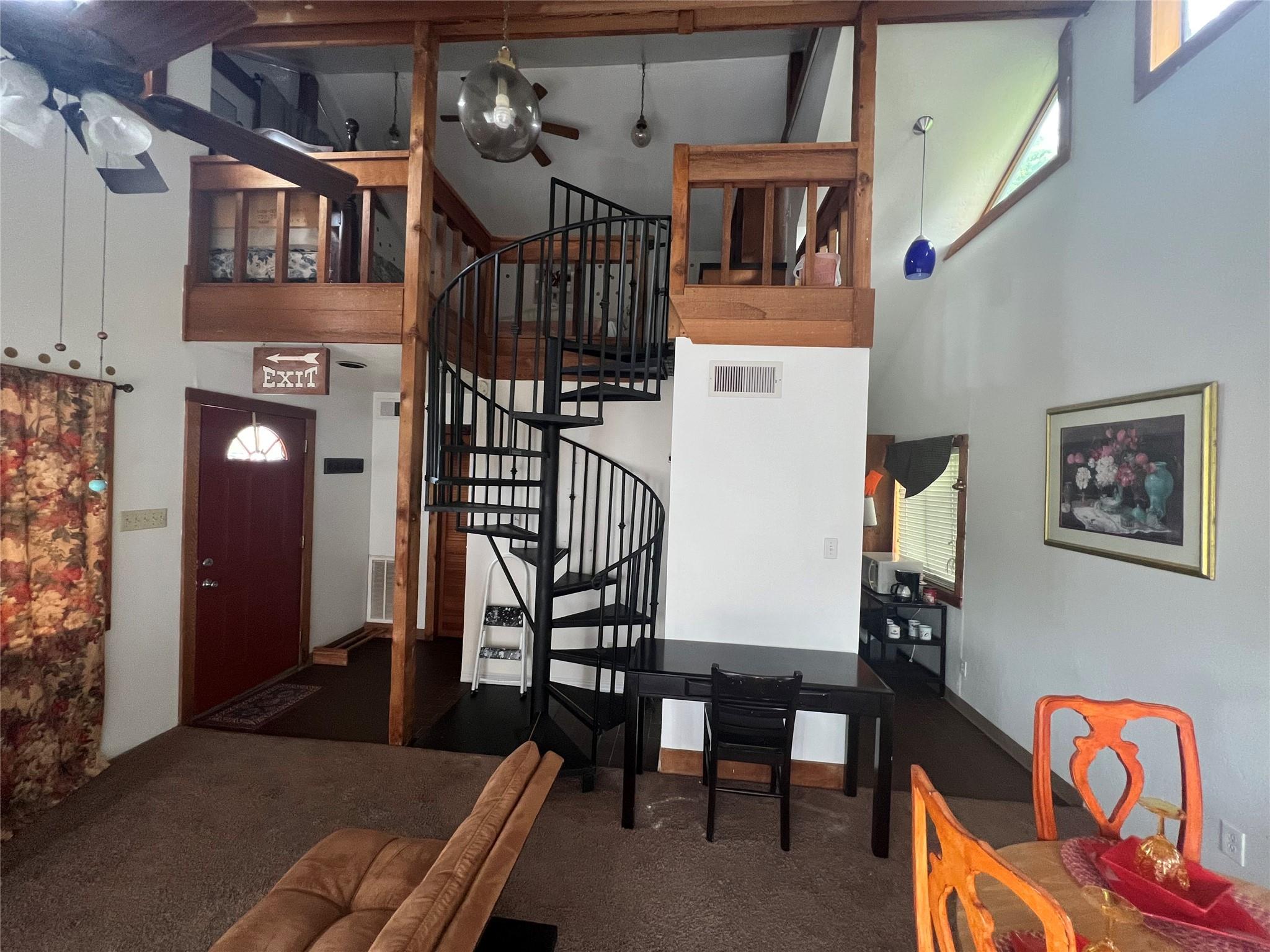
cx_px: 635
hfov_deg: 106.2
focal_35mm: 13
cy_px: 476
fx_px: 477
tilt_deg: +0.5
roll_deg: -2.7
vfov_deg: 89.9
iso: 250
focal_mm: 1.57
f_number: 1.8
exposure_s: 1/66
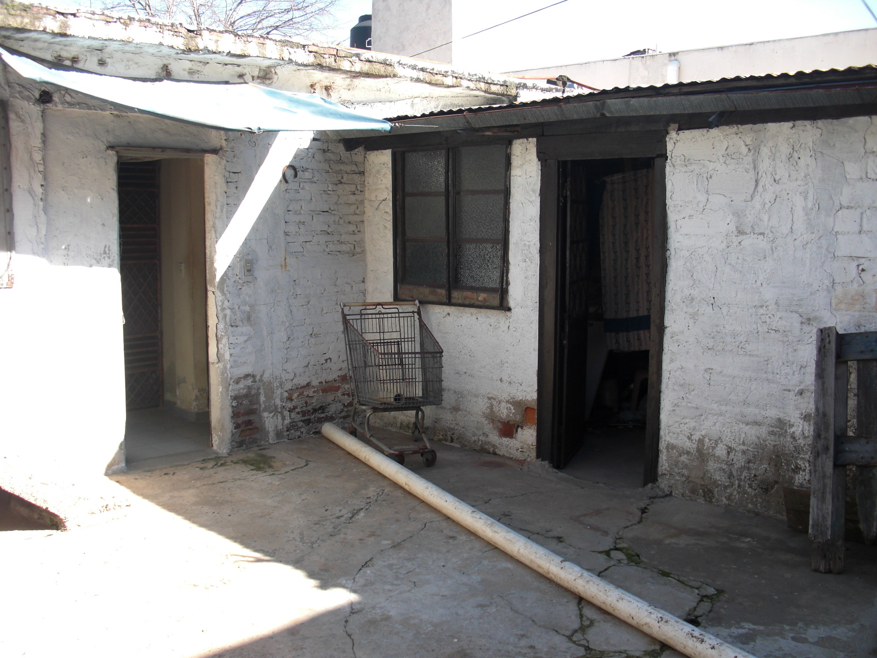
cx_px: 438
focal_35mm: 36
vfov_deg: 39.7
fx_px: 912
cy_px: 329
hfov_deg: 51.4
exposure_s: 1/250
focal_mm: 6.3
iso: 50
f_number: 2.8
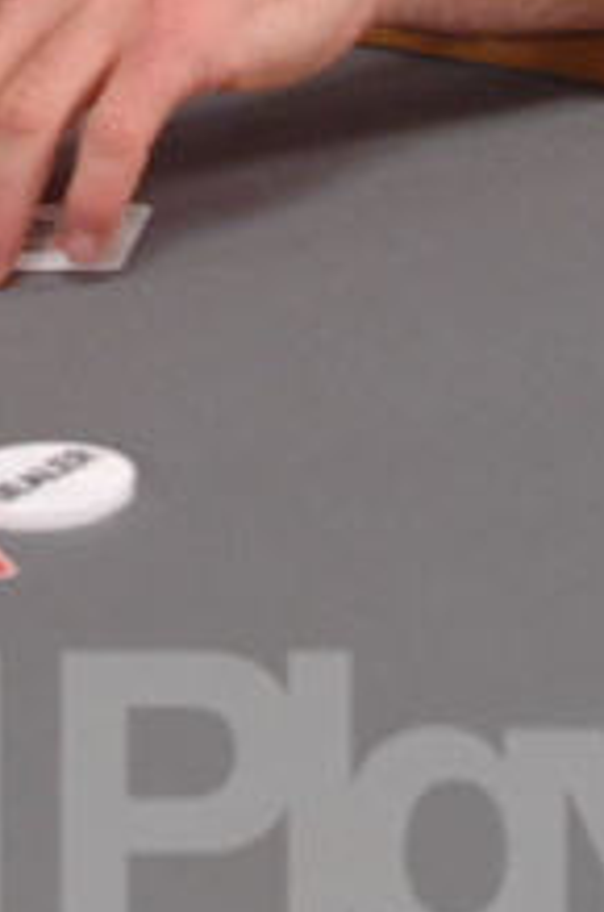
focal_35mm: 335
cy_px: -381
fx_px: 8470
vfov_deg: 6.1
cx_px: 154
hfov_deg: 4.1
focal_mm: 70
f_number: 3.5
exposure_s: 1/30
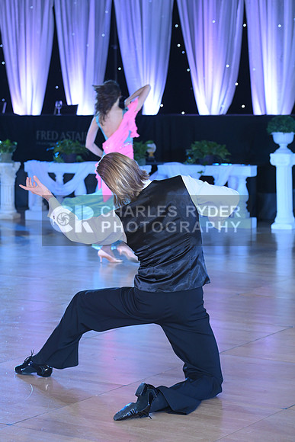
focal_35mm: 98
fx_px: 1204
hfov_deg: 14.0
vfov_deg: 20.8
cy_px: 221
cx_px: 148
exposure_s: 1/200
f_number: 5.6
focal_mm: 98
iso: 2000
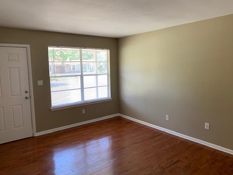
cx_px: 116
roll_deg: -0.2
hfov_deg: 67.3
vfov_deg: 53.1
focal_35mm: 26
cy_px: 88
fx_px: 175
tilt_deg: -7.7
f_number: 1.8
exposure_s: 1/108
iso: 100
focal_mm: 4.25
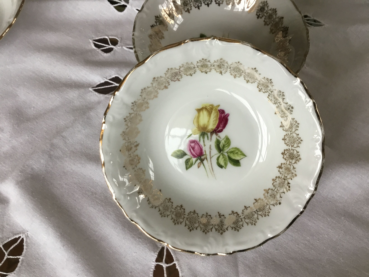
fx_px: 330
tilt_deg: -65.3
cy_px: 138
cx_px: 184
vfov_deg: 45.4
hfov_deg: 58.4
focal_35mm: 31
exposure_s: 1/33
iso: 100
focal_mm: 3.3
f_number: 2.4
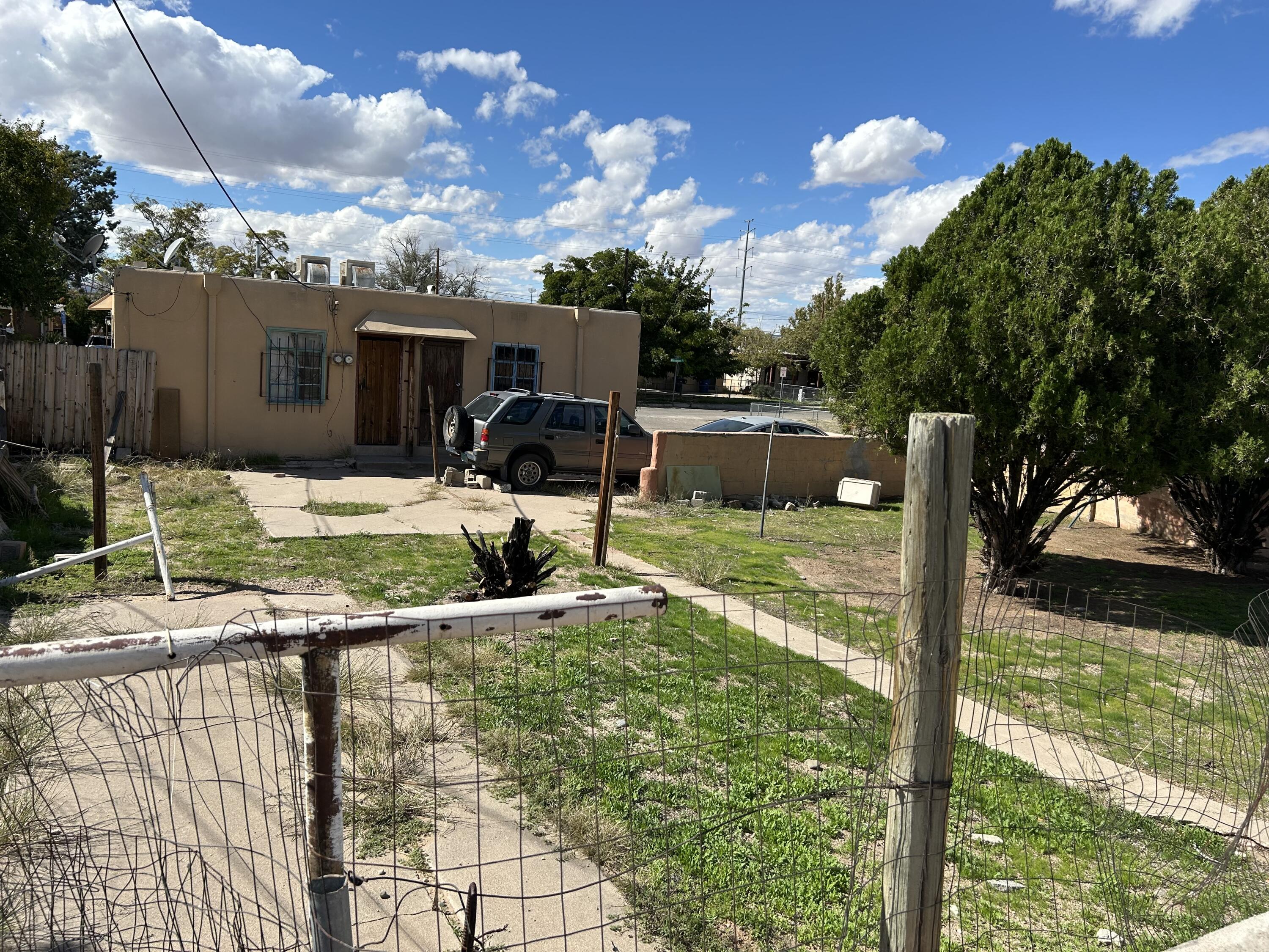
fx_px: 953
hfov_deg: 67.3
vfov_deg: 53.1
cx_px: 634
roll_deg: -3.0
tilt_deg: -9.9
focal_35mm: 26
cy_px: 476
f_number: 1.5
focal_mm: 5.7
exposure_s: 1/4630
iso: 50
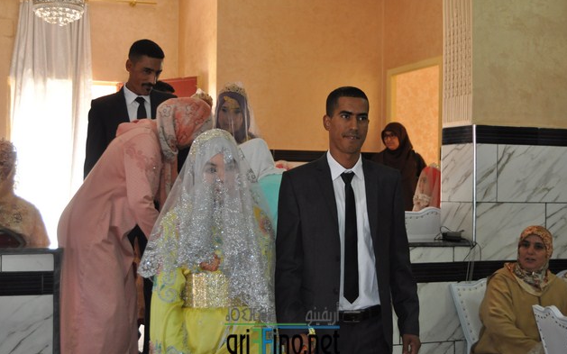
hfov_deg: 34.5
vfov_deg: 22.0
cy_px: 187
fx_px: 912
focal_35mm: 59
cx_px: 282
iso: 800
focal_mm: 38
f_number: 4.8
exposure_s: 1/60
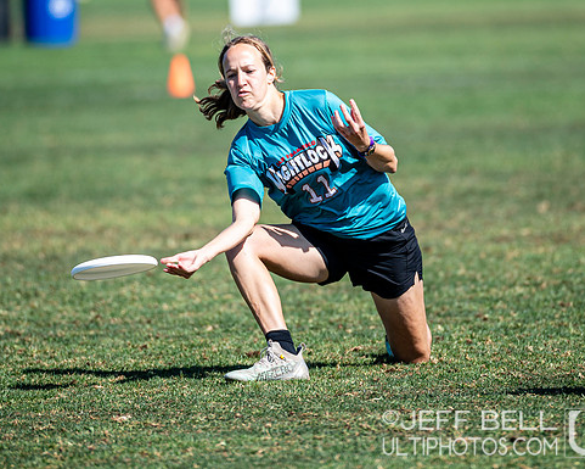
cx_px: 321
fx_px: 9559
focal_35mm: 552
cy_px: 107
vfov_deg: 2.8
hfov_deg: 3.5
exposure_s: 1/2000
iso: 140
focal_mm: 300
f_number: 3.2
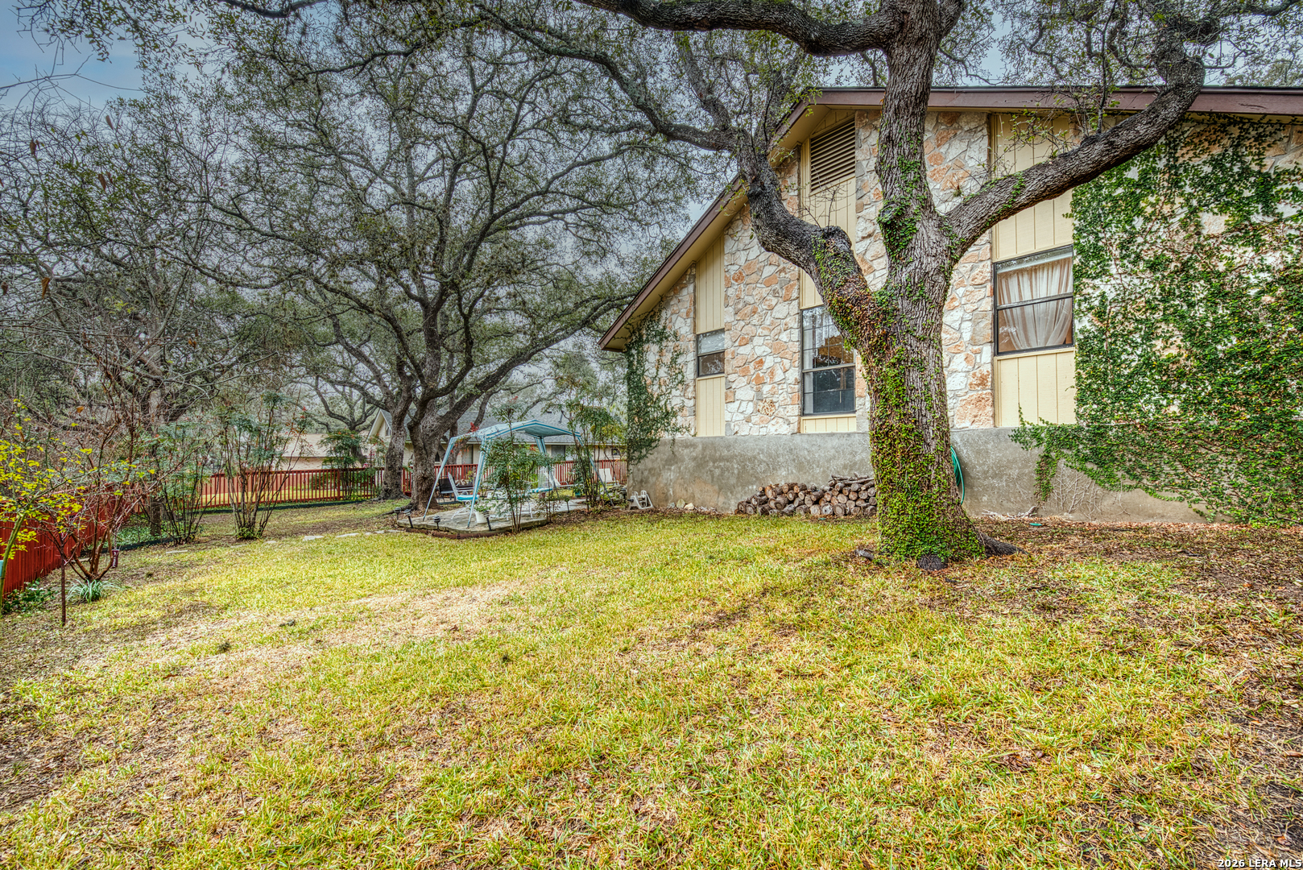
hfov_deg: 100.4
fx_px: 543
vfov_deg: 77.4
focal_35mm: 15
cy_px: 435
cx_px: 652
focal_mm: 15
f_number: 9
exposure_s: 1/13
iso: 100
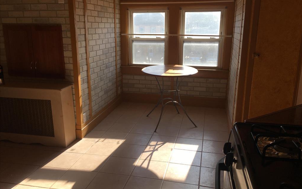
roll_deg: +0.3
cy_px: 91
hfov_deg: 61.2
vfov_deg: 40.6
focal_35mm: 31
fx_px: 255
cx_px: 151
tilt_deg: -14.9
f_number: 2.2
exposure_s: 1/316
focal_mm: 4.15
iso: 25
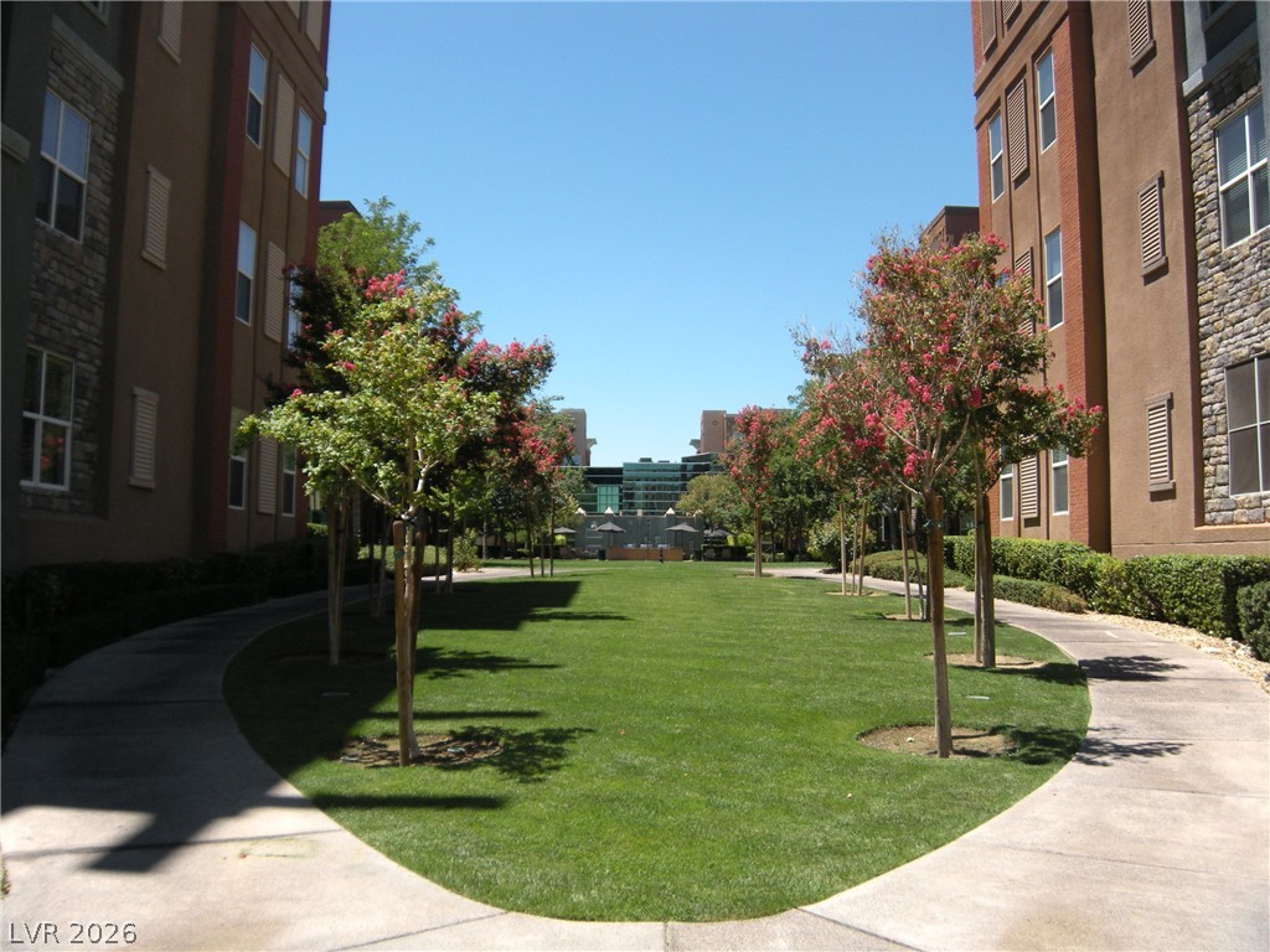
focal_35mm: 35
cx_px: 635
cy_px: 476
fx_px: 1284
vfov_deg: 40.7
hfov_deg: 52.6
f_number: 3.8
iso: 89
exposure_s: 1/550
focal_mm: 5.9
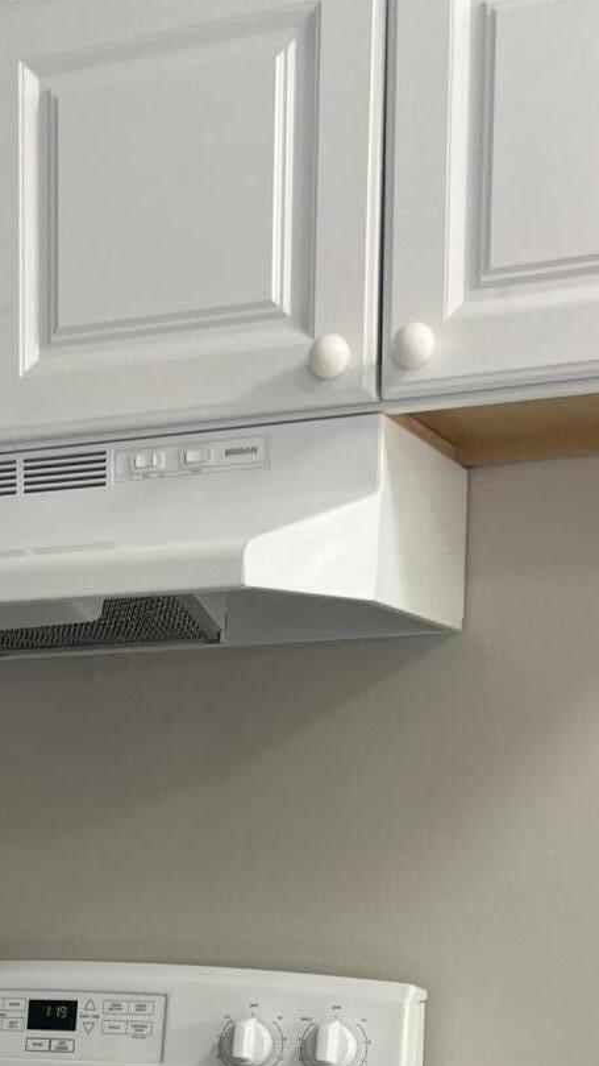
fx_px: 1977
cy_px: 1124
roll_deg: +1.3
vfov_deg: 27.9
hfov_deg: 16.8
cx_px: -25
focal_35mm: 70
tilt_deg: -7.2
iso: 80
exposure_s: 1/60
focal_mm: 5.7
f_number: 1.5
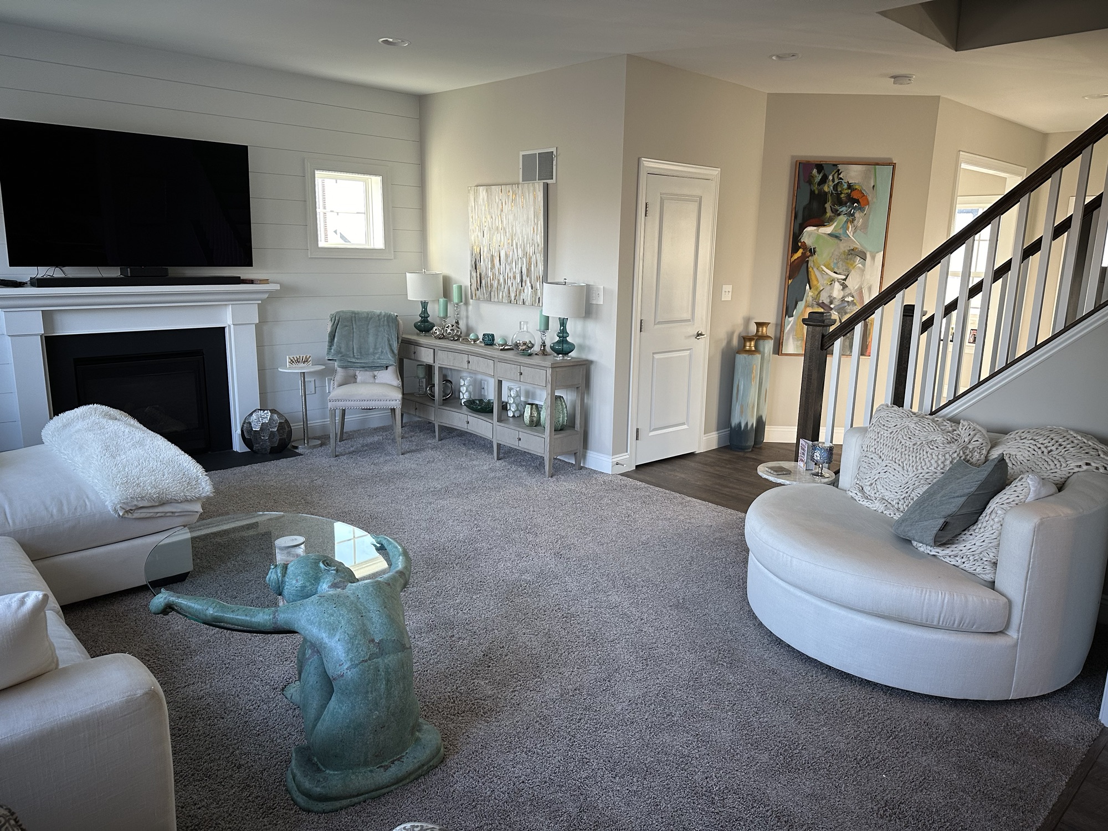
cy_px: 416
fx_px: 768
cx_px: 554
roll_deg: -1.1
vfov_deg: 56.8
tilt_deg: -10.9
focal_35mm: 24
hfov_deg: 71.6
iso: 160
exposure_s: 1/121
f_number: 1.78
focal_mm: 6.86
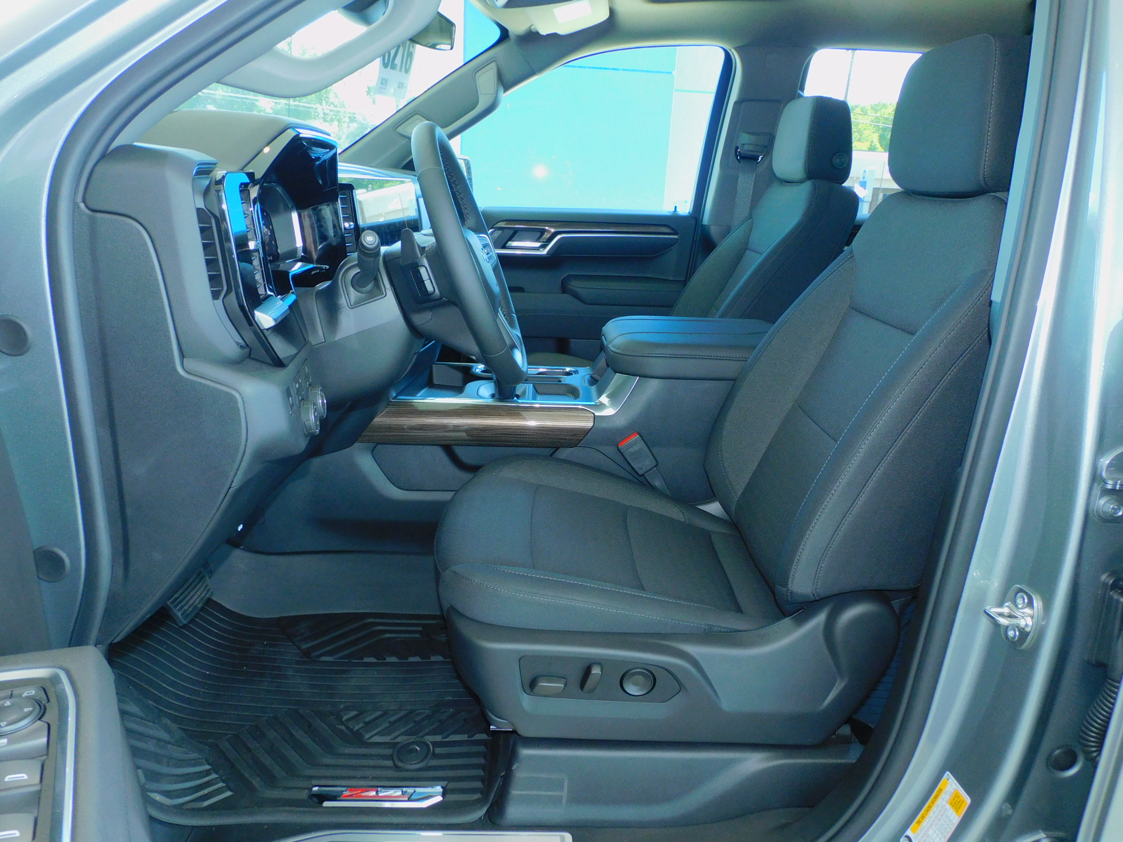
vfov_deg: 56.8
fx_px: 779
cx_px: 562
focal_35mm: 24
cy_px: 421
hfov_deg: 71.6
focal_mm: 4.3
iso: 200
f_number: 3.3
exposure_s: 1/30
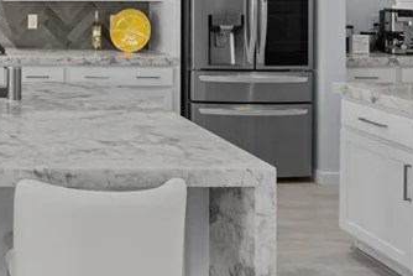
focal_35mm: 51
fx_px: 580
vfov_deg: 25.2
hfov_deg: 33.4
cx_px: -57
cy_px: -13
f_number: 8
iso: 400
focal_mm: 11
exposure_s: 1/6
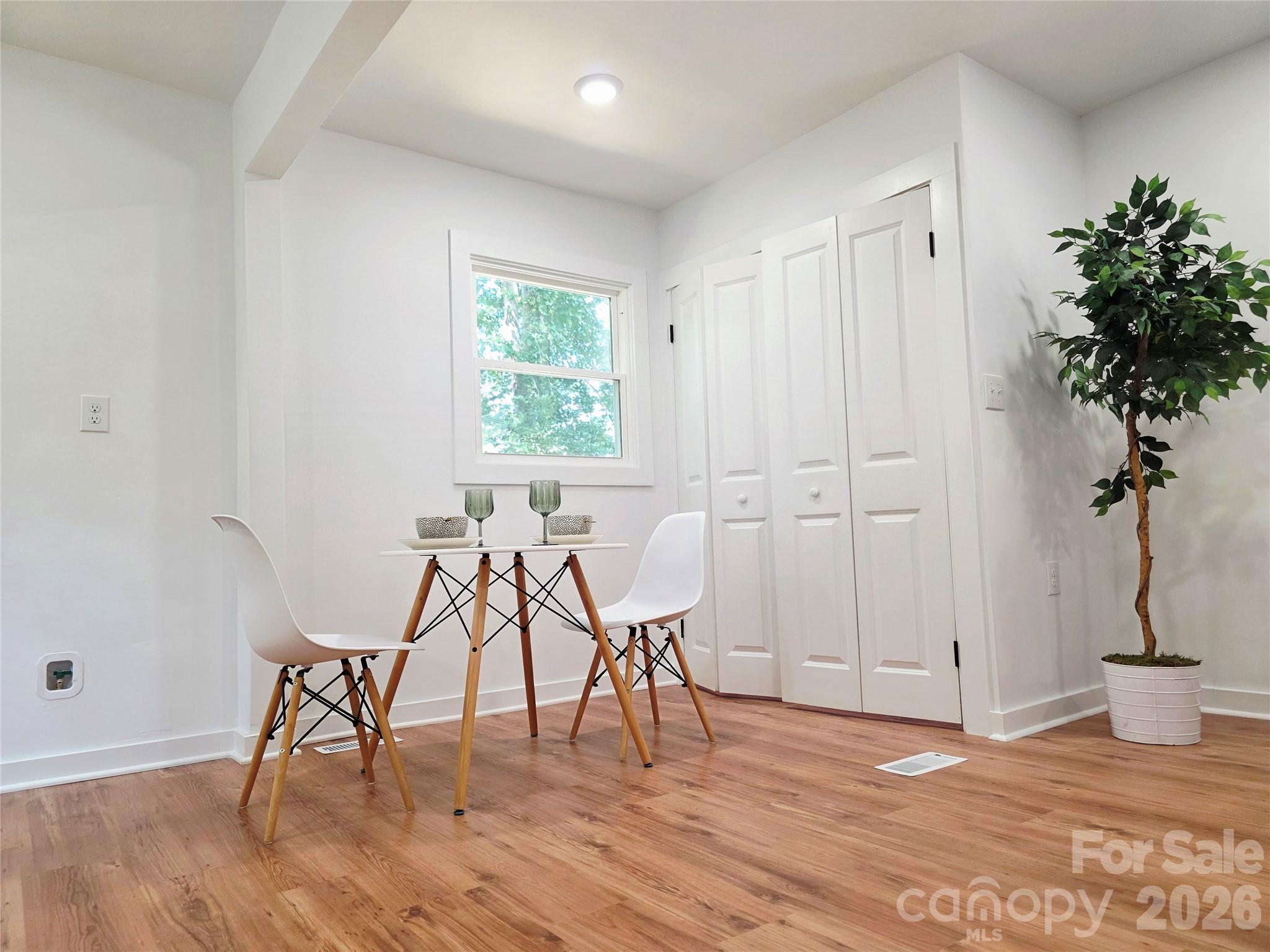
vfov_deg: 58.9
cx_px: 635
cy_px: 476
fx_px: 844
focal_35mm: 23
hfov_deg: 73.9
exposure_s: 1/120
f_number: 1.7
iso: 160
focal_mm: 6.3
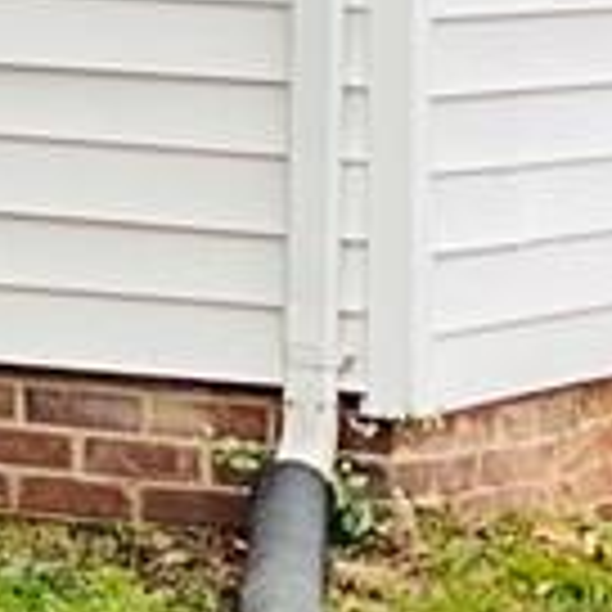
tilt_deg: +1.4
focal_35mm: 347
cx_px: -1318
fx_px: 6941
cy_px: -486
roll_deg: -1.3
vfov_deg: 5.0
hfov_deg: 4.8
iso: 160
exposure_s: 1/122
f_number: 2
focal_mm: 6
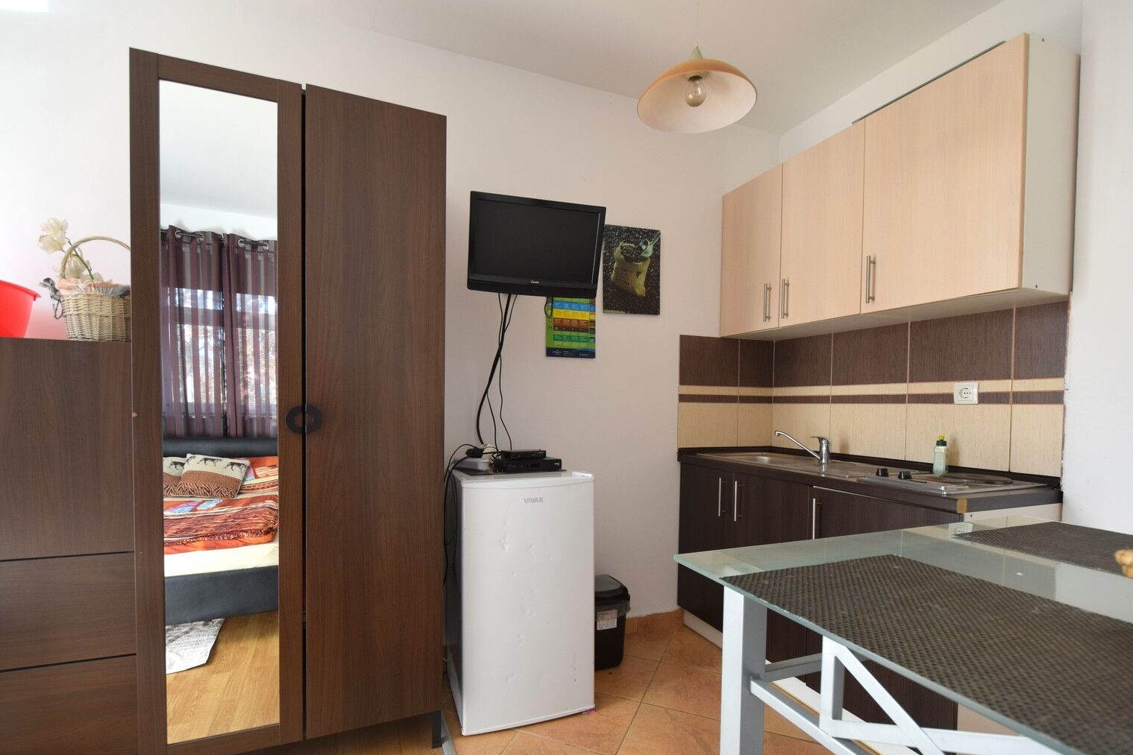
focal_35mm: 16
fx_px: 504
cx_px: 562
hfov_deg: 96.7
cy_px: 400
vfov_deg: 73.7
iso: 400
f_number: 4.5
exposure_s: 1/80
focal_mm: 10
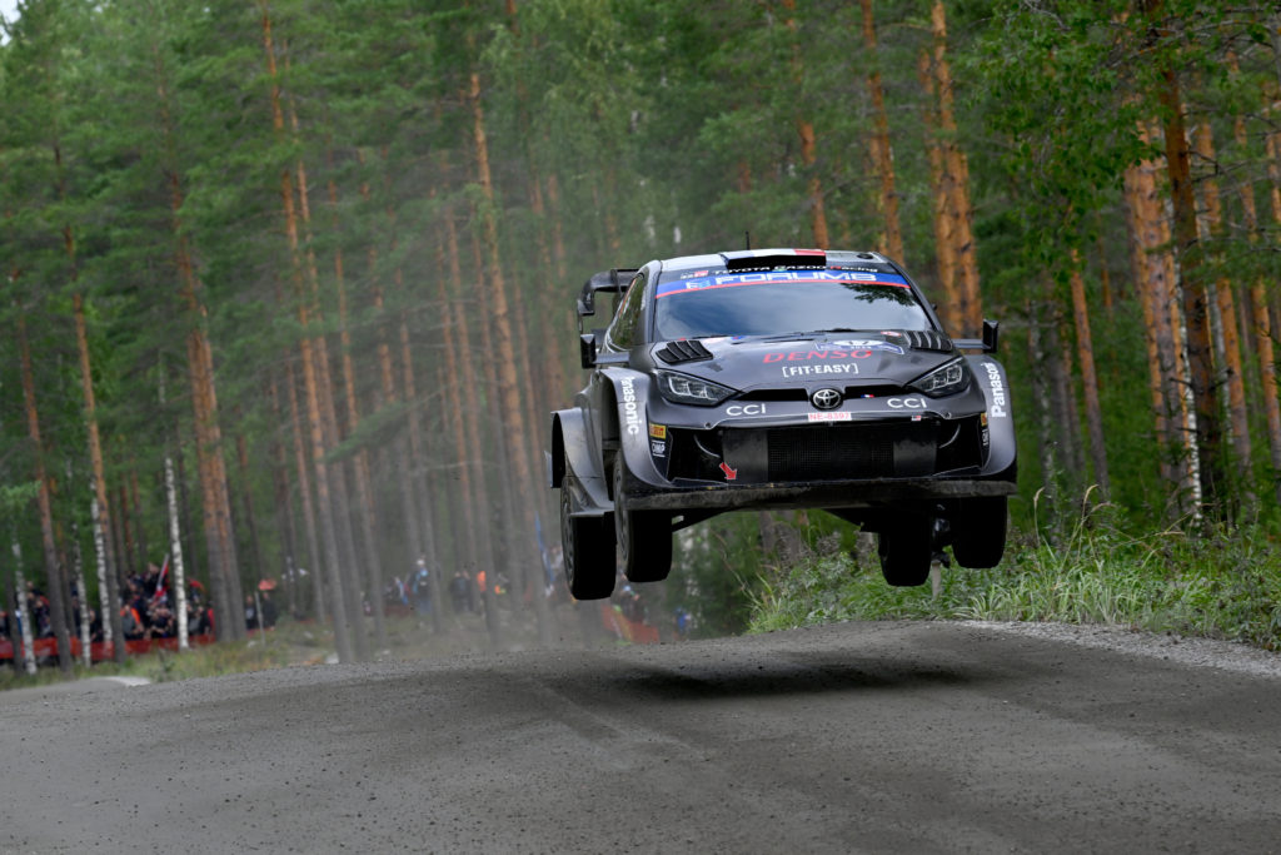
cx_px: 640
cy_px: 428
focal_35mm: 280
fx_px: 9964
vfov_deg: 4.9
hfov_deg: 7.4
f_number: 10
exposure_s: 1/800
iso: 800
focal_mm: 280
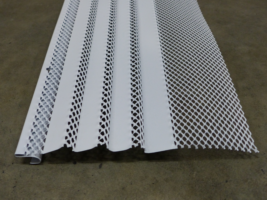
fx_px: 347
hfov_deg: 42.1
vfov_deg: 32.2
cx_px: 134
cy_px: 100
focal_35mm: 45
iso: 320
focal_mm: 8.1
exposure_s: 1/60
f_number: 2.8
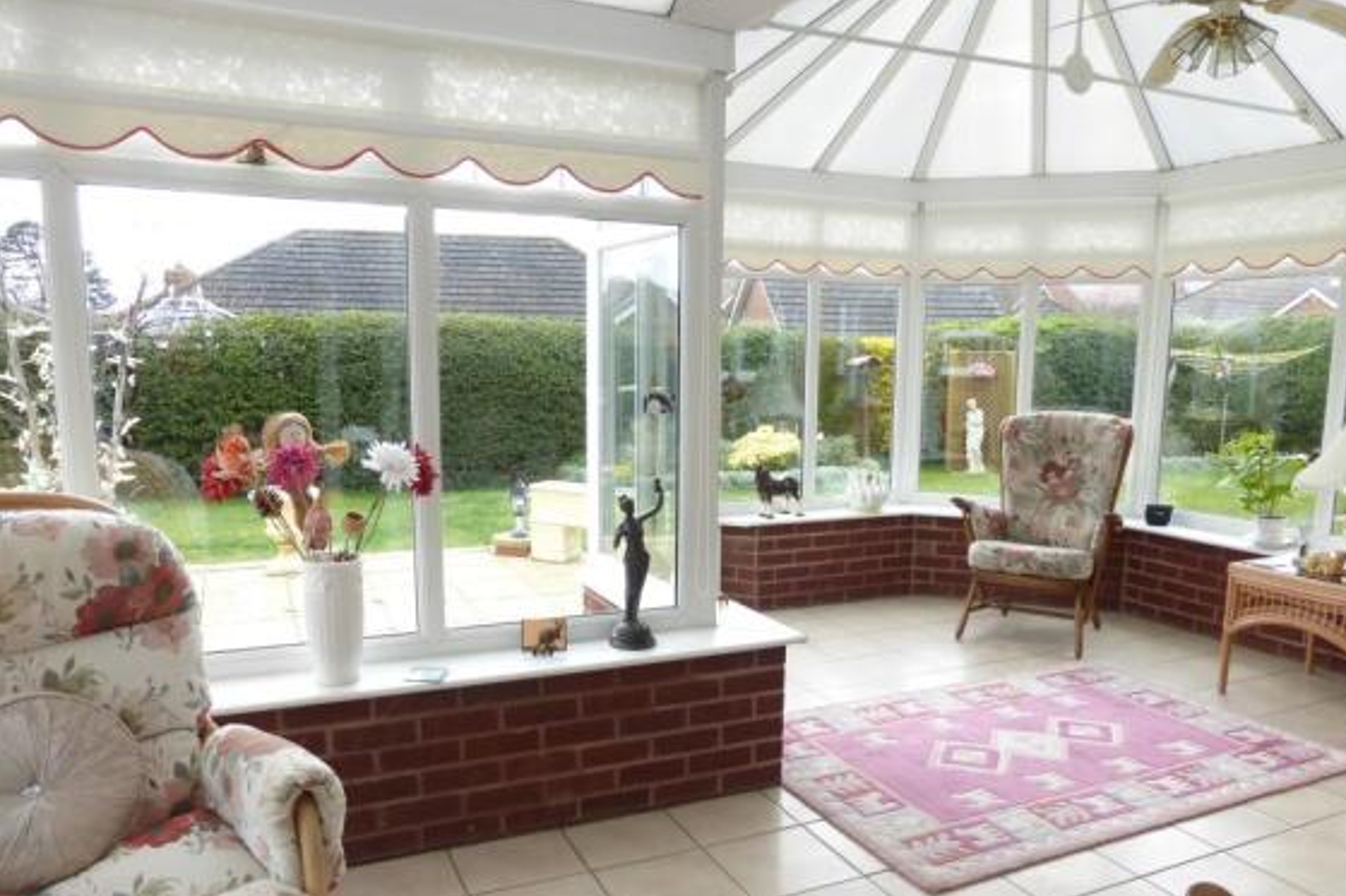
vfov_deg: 49.4
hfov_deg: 69.4
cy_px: 515
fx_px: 972
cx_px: 698
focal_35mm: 26
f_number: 3.3
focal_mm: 4.3
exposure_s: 1/125
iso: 125
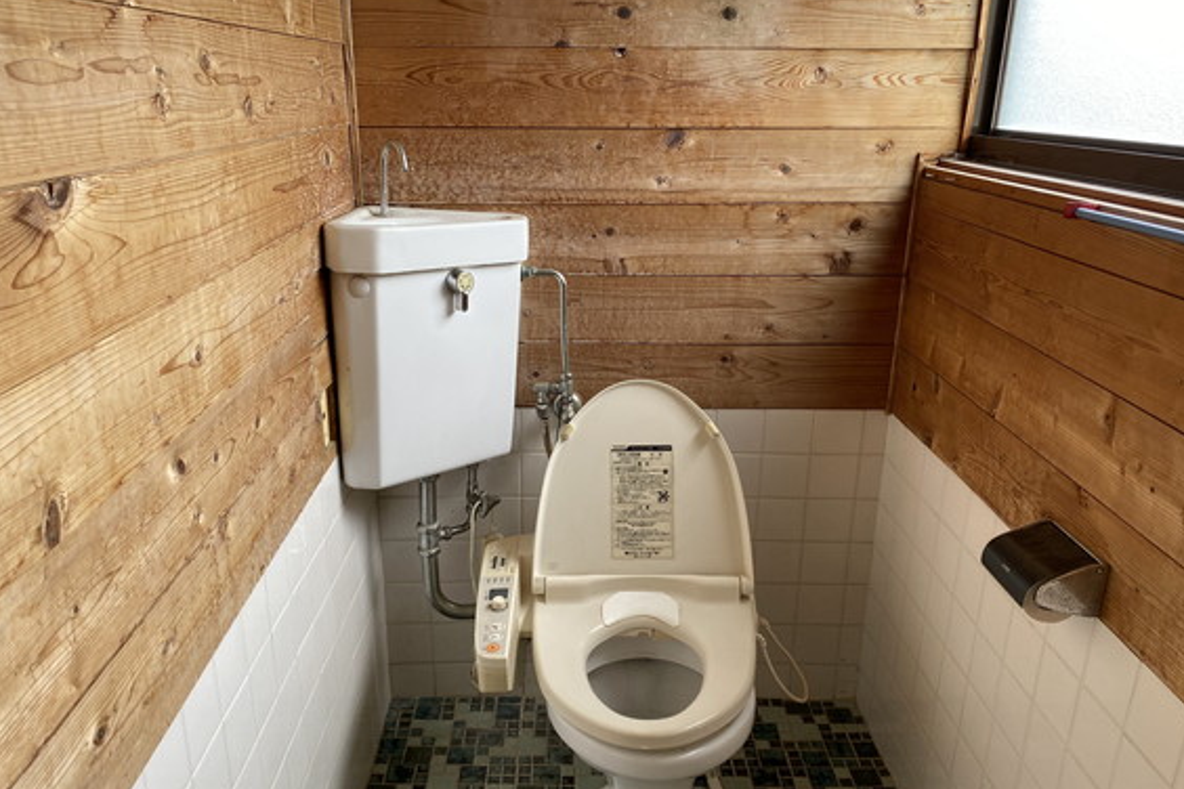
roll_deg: -0.5
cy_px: 447
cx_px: 585
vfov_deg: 44.9
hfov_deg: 63.7
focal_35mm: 29
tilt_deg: -22.5
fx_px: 954
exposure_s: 1/121
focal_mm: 4.25
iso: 40
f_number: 1.8
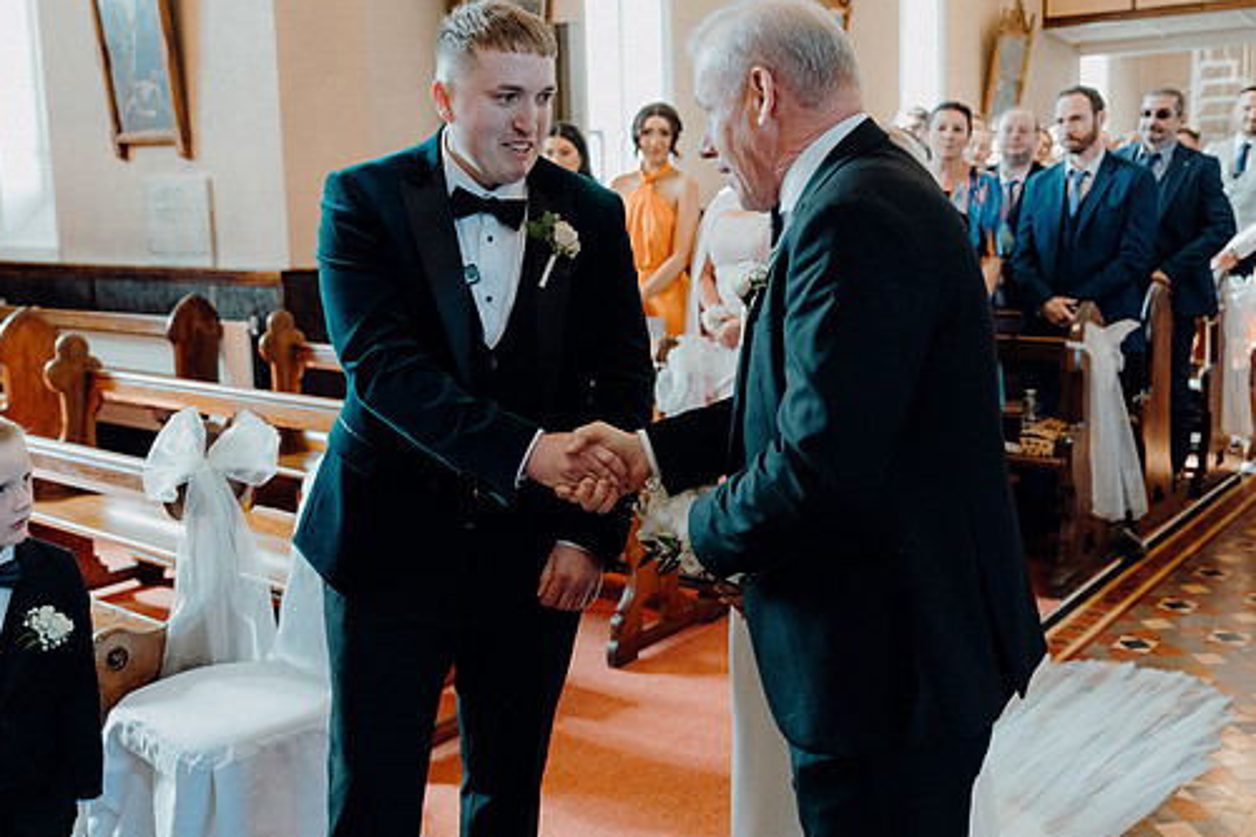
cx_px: 623
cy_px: 356
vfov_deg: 36.8
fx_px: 1256
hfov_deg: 53.1
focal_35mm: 36
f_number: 3.5
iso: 4000
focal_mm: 31
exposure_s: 1/200
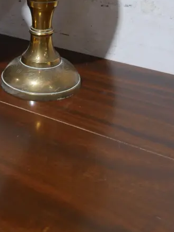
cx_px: -1
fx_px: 502
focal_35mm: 75
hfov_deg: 19.1
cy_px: -24
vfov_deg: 24.3
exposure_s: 1/60
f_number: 3.6
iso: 400
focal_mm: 16
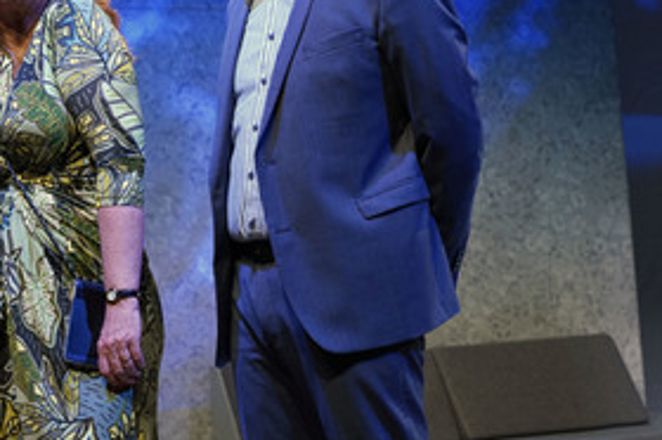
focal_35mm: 116
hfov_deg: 17.6
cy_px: 135
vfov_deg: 11.8
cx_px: 231
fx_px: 2131
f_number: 5.6
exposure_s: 1/125
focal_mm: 72
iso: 2000
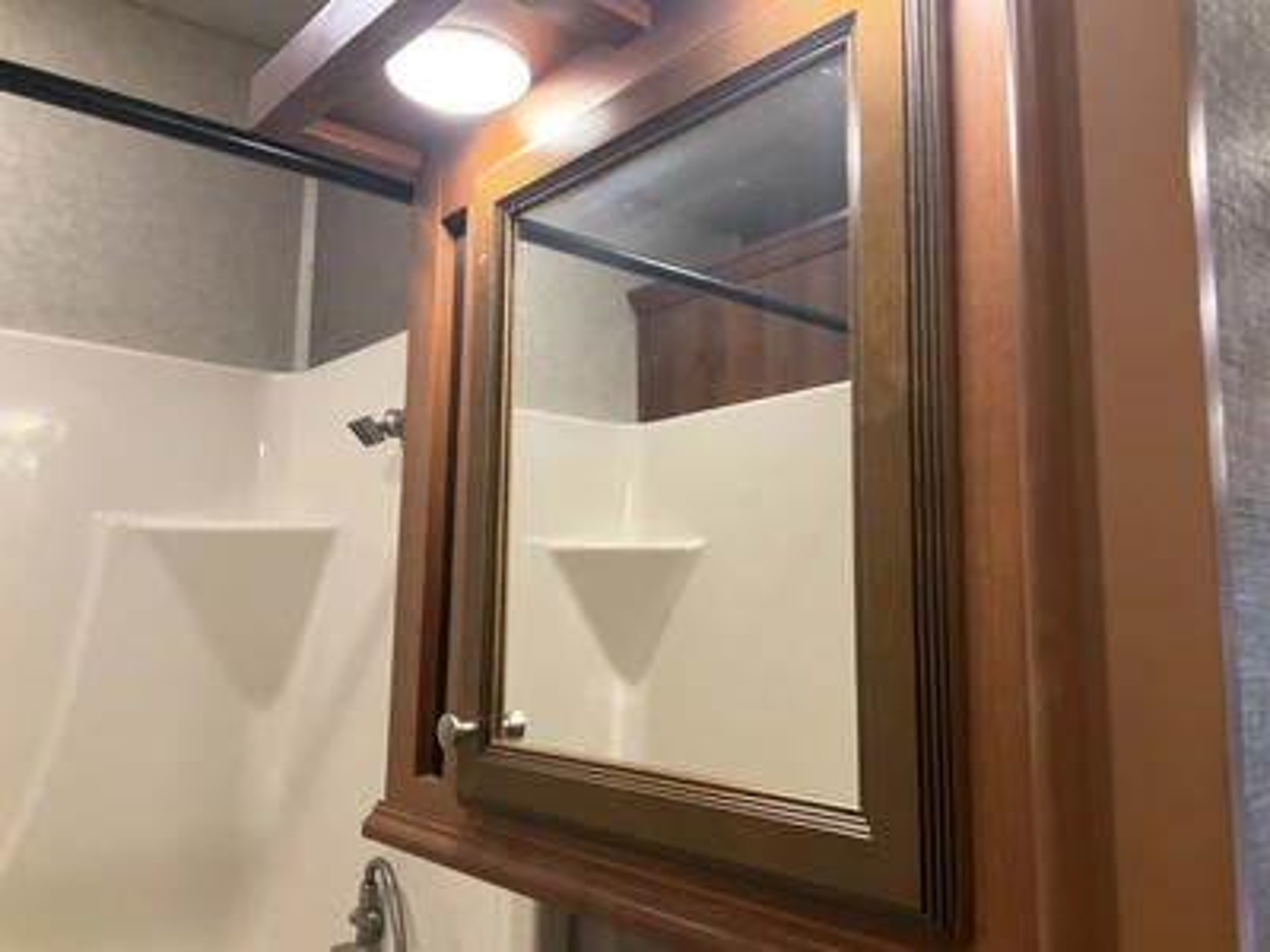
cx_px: 635
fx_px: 1064
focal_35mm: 29
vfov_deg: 48.2
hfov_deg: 61.7
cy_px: 476
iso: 320
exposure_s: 1/35
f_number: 1.8
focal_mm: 3
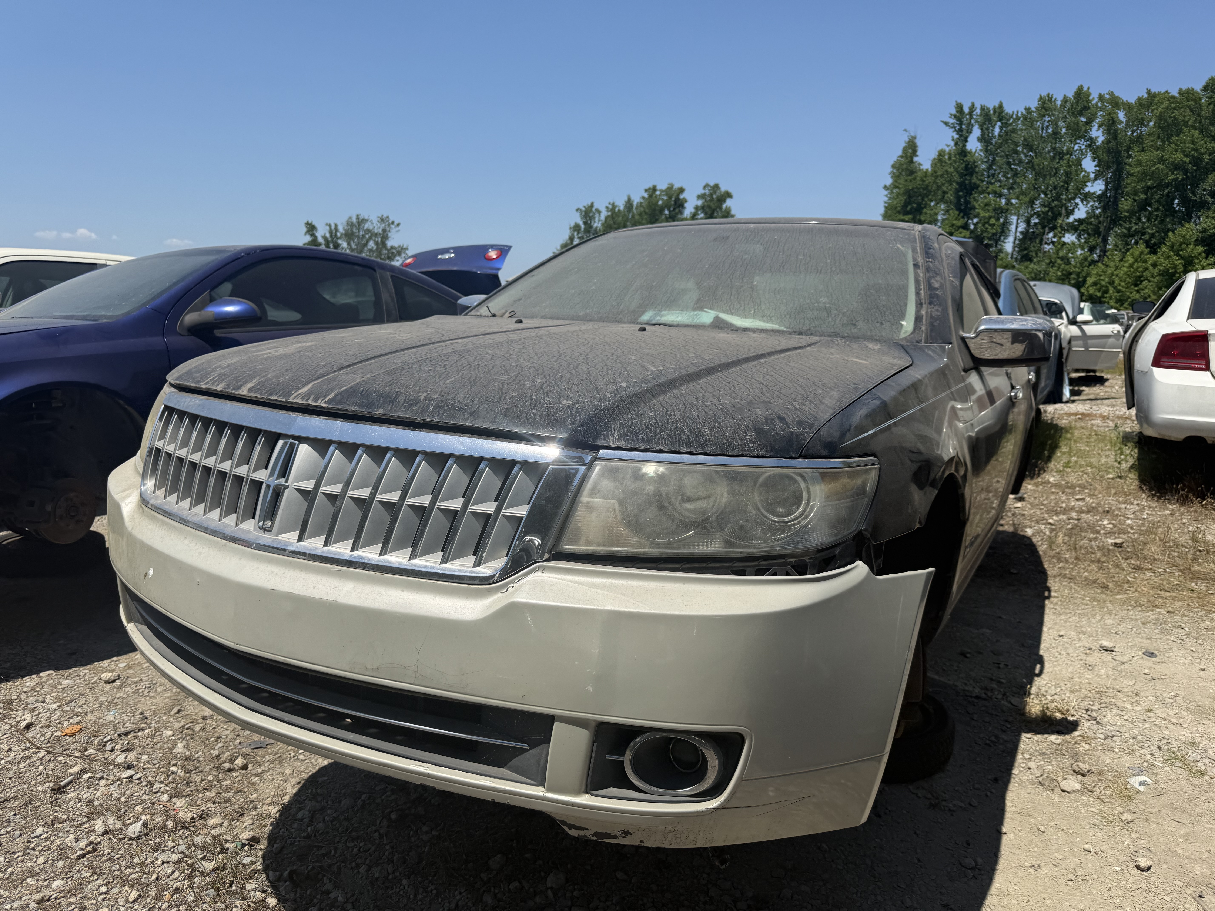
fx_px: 842
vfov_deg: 56.8
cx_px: 608
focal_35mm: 24
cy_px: 456
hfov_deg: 71.6
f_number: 1.78
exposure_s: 1/5714
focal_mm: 6.76
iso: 80
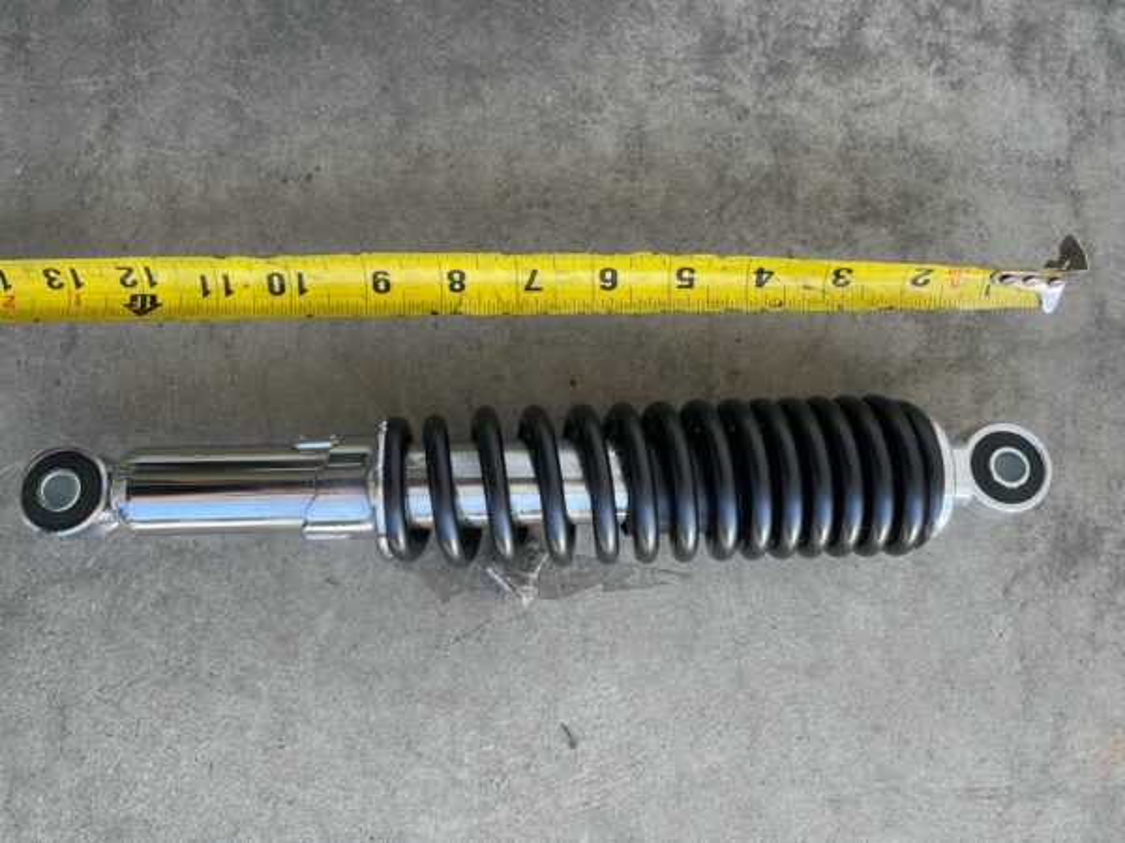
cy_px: 422
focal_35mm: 26
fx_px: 845
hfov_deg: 67.3
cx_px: 562
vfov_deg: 53.1
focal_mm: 5.1
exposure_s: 1/505
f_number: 1.6
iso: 32
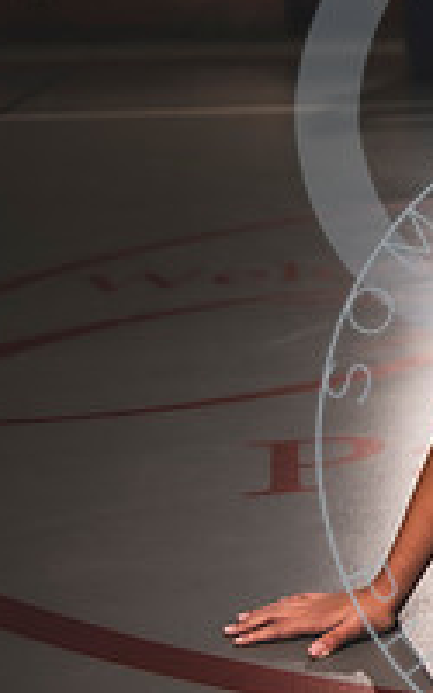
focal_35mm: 96
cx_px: 837
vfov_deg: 21.4
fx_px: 1813
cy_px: 154
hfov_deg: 12.2
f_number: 2.8
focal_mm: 32
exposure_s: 1/400
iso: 200
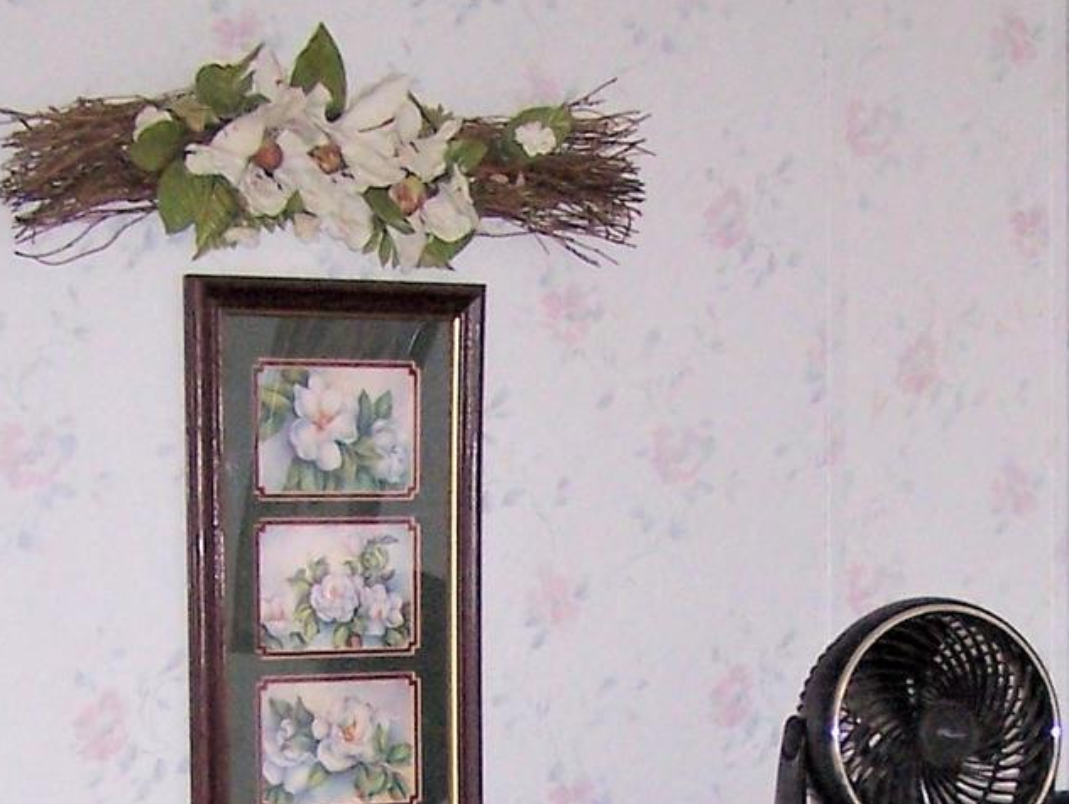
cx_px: 779
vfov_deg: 11.7
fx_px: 3801
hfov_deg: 15.9
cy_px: 1051
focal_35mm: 123
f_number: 2.8
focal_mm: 6.3
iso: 140
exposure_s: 1/60
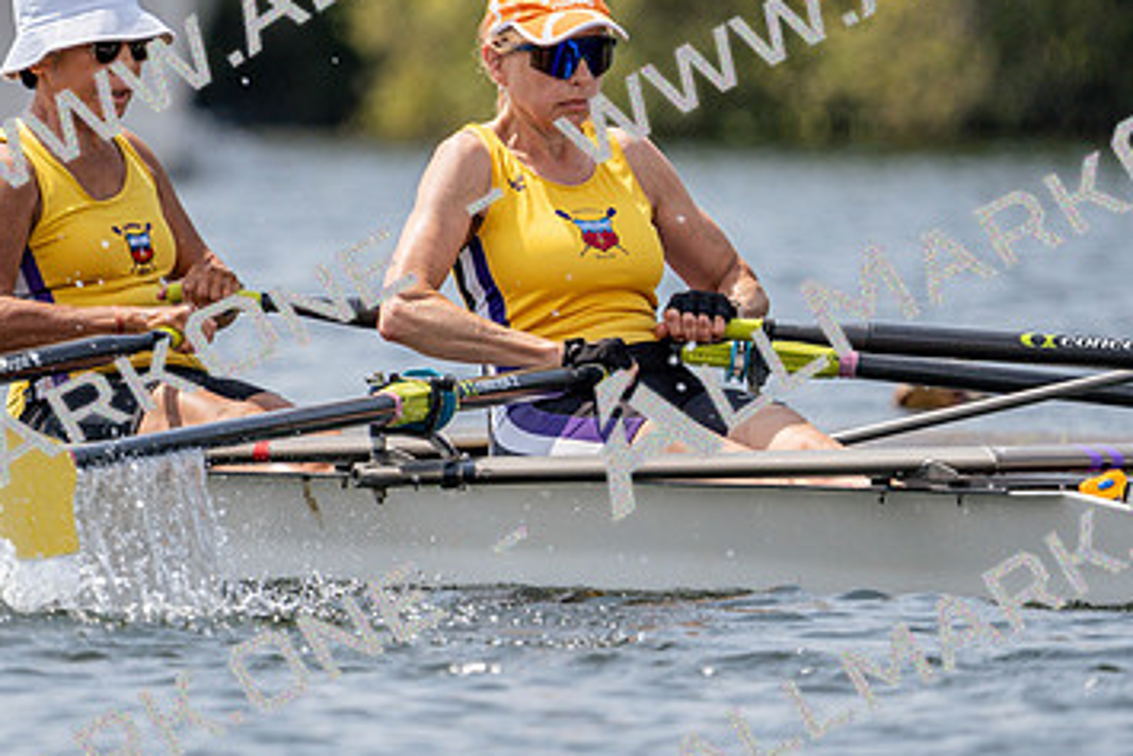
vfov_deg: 1.7
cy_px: 219
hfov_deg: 2.6
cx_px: 322
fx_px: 25344
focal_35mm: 805
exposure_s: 1/1600
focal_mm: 493
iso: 250
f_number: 6.3
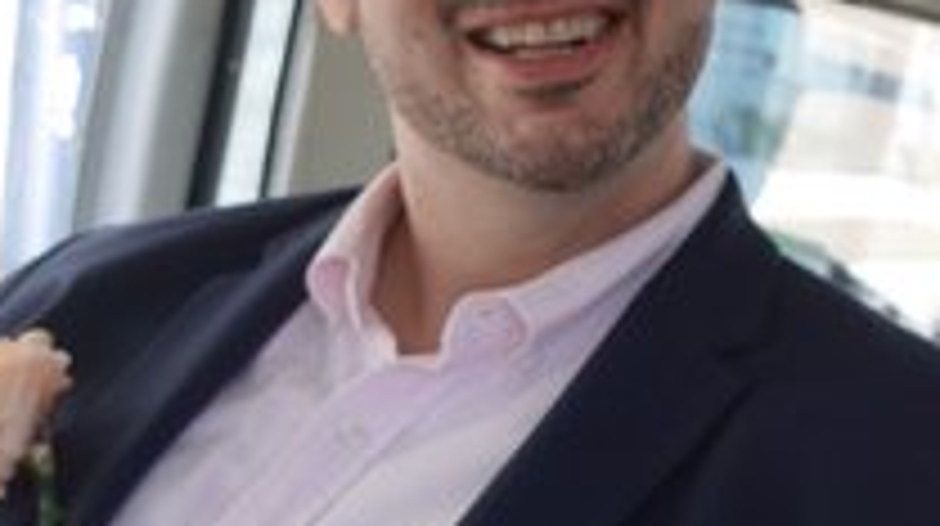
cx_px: 1012
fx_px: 1917
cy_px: 220
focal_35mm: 77
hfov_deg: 25.7
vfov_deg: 15.6
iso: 100
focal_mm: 9
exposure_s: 1/200
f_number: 2.8
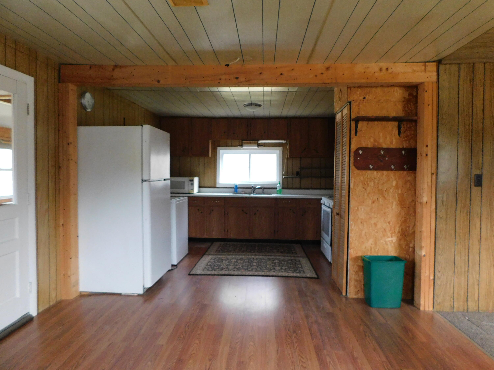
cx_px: 247
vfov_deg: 58.9
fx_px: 328
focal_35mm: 23
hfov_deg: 73.9
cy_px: 185
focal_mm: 4
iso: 400
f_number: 3
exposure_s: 1/25
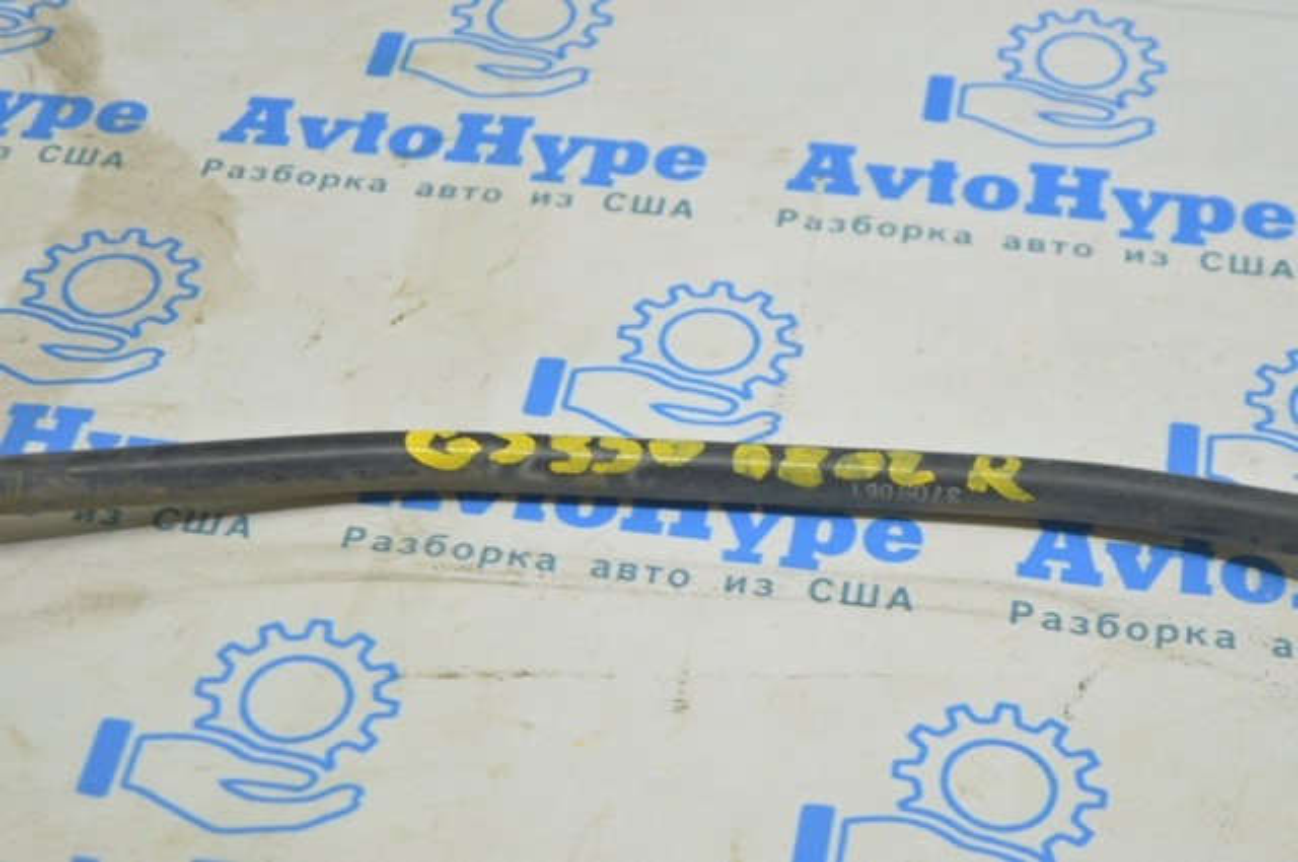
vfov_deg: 16.5
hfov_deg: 24.6
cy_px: 431
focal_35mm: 82
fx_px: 2971
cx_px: 649
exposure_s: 1/20
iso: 400
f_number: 5.6
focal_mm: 55
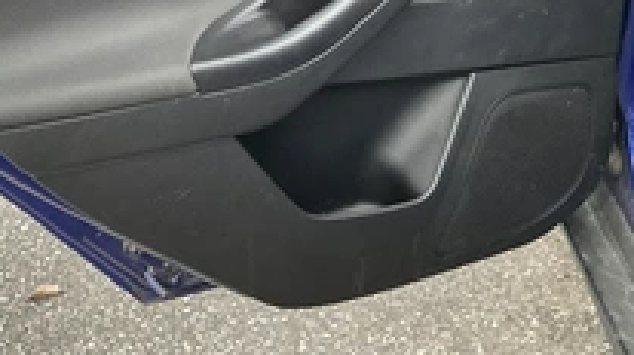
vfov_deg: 19.4
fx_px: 991
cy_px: -40
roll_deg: +4.0
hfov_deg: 35.1
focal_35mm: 59
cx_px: 205
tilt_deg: -24.5
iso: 100
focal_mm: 3
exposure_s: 1/60
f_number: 1.8
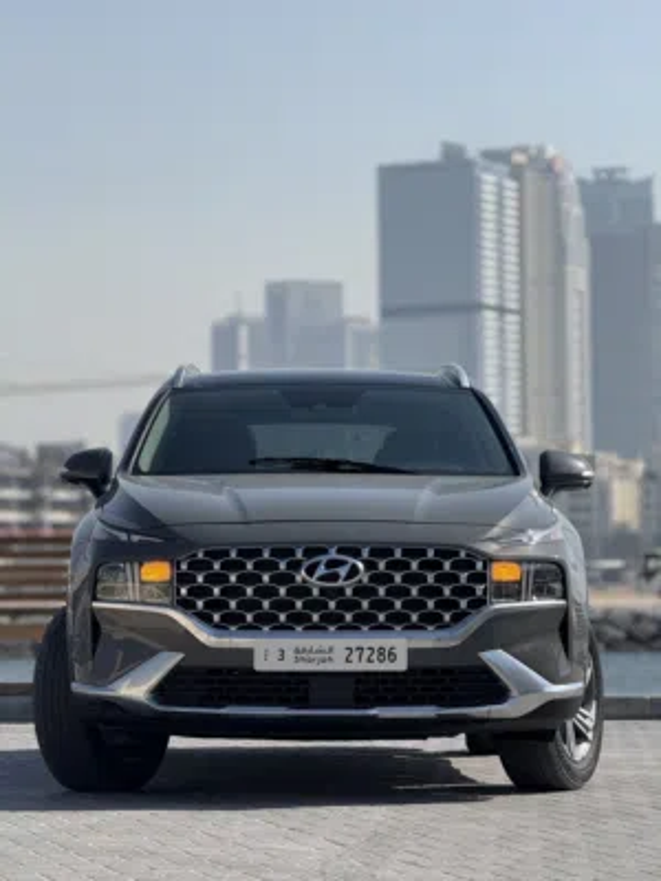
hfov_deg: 12.3
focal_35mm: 120
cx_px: 330
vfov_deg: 16.4
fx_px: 3055
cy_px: 440
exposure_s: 1/1773
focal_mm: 15.66
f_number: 2.8
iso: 50
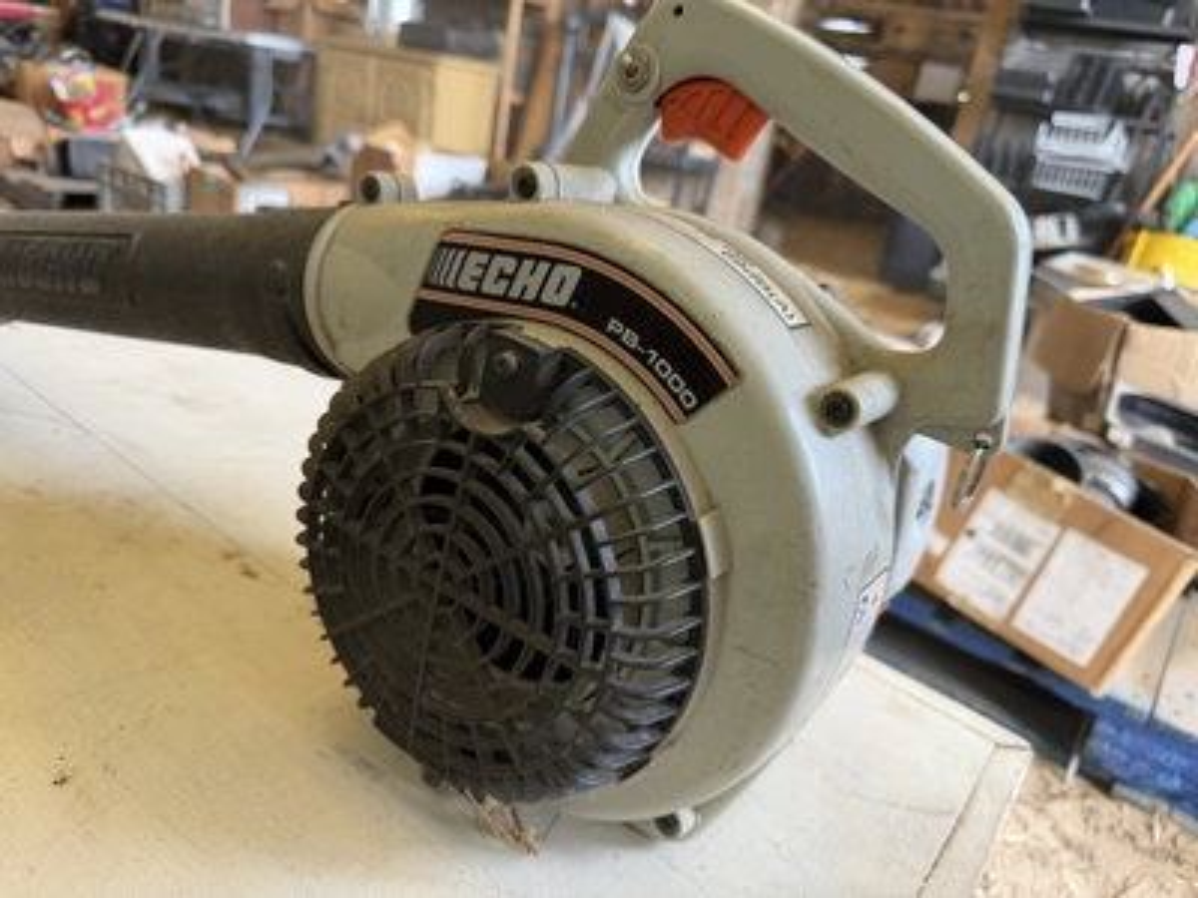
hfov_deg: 71.6
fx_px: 831
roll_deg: -8.8
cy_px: 449
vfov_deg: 56.8
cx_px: 599
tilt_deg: -23.7
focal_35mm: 24
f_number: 1.78
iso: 200
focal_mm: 6.76
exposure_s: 1/121
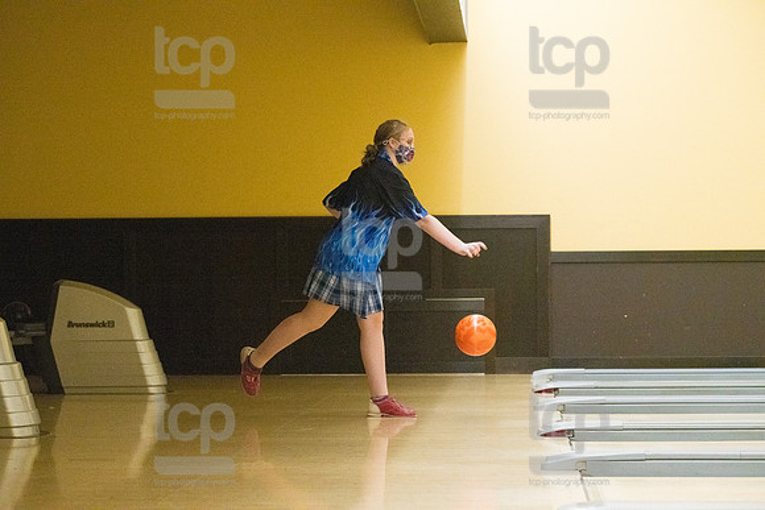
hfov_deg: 22.1
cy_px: 255
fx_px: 1955
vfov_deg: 14.9
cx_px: 382
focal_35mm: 92
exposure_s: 1/1000
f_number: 4.5
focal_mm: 92
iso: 10000
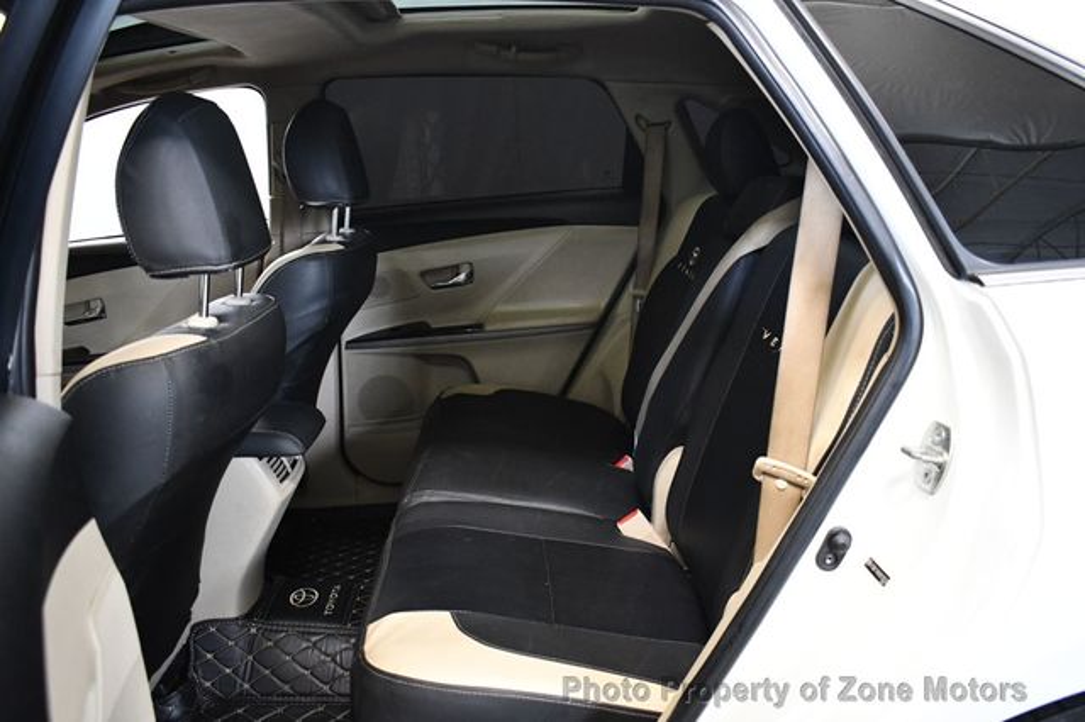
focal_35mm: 30
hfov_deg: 62.0
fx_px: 904
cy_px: 361
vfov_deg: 43.6
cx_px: 542
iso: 3200
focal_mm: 20
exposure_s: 1/60
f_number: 3.8
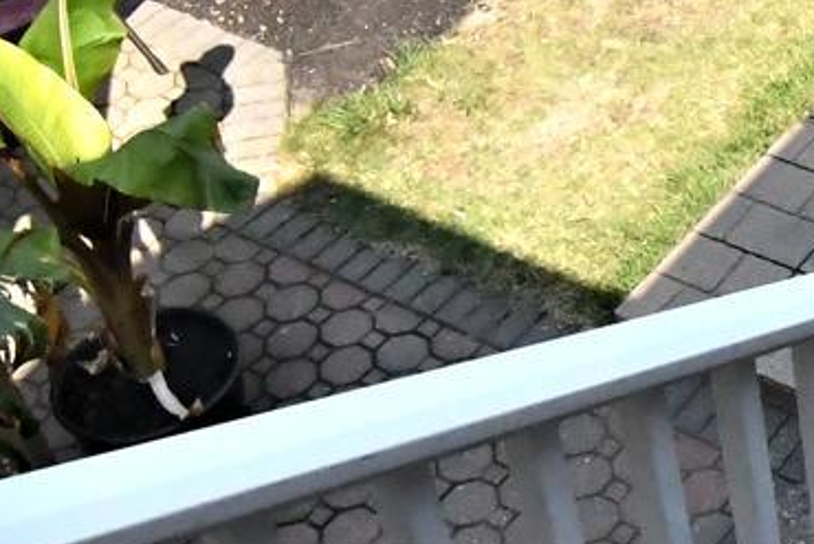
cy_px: 52
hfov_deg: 21.9
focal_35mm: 83
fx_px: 1877
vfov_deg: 16.3
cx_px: 1069
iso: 5000
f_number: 11
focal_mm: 10
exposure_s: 1/3200
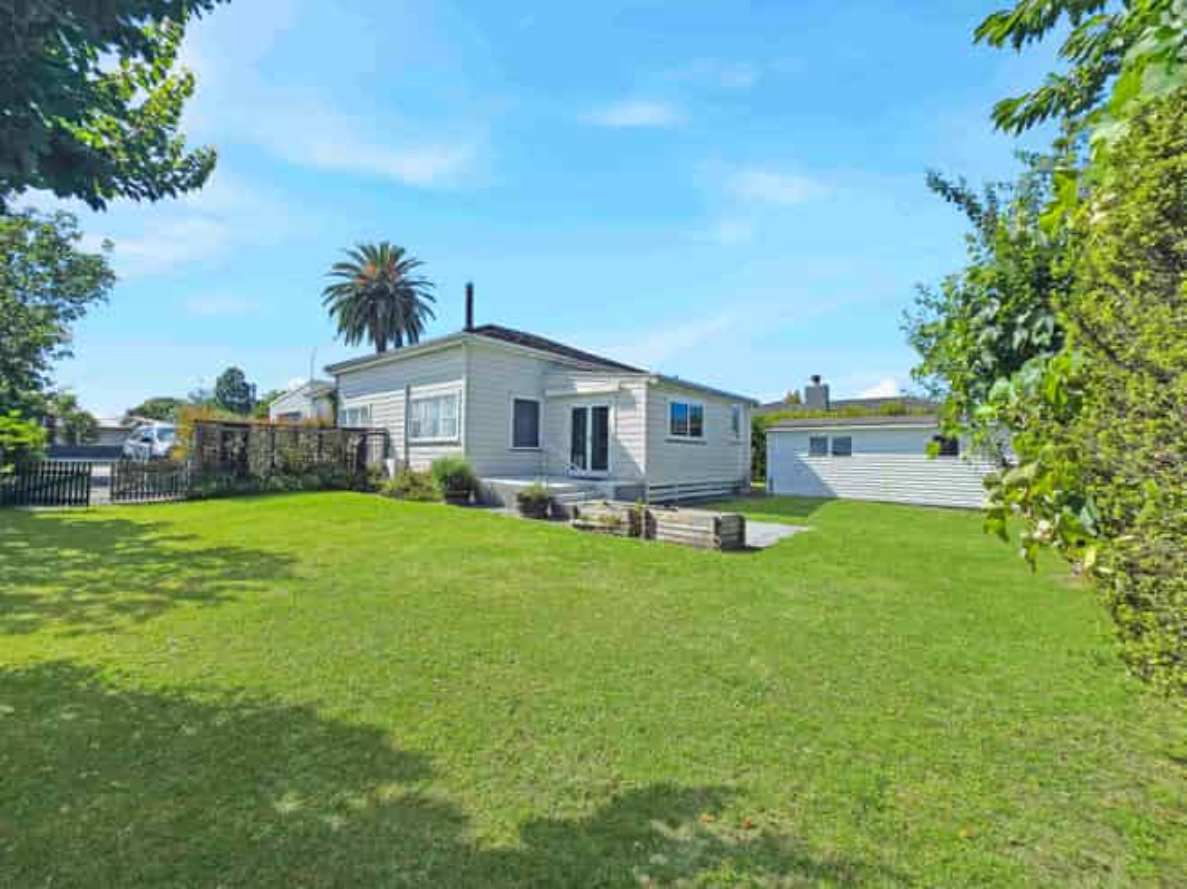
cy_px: 444
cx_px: 594
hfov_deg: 106.2
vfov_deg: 89.9
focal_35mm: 13
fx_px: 446
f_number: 2.2
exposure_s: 1/2483
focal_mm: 2.2
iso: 50
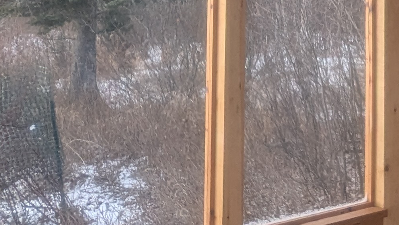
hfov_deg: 27.8
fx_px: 751
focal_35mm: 71
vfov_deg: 16.2
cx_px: 407
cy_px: -56
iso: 50
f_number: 2.2
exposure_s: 1/230
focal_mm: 2.35
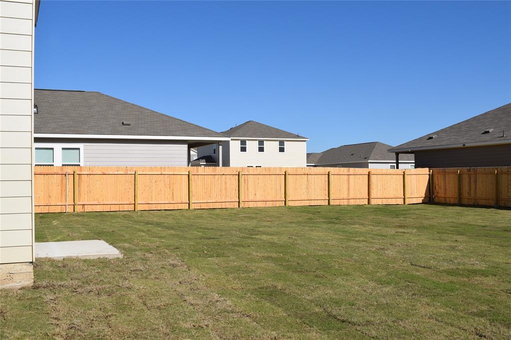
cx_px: 256
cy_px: 170
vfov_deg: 35.5
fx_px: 532
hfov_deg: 51.3
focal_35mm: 38
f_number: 13
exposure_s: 1/500
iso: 200
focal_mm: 25
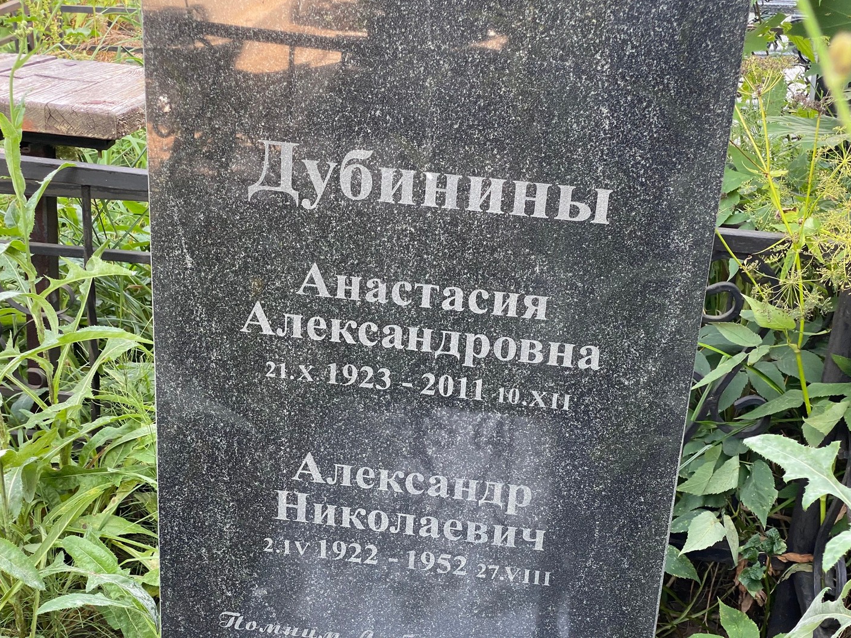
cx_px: 420
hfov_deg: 36.2
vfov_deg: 27.5
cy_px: 314
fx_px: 1303
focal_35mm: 53
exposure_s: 1/122
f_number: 2
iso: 50
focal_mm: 6
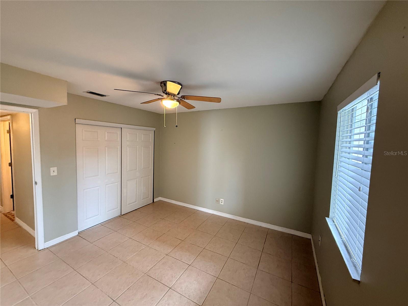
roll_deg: -1.6
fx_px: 165
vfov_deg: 85.7
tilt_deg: -3.4
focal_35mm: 14
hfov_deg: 102.1
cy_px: 153
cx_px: 204
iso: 400
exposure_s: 1/60
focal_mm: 2.22
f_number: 2.2
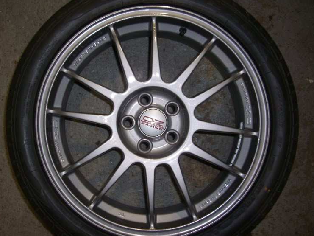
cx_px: 150
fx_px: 372
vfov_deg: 35.1
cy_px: 116
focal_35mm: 41
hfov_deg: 45.8
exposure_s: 1/60
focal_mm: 7.9
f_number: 2.8
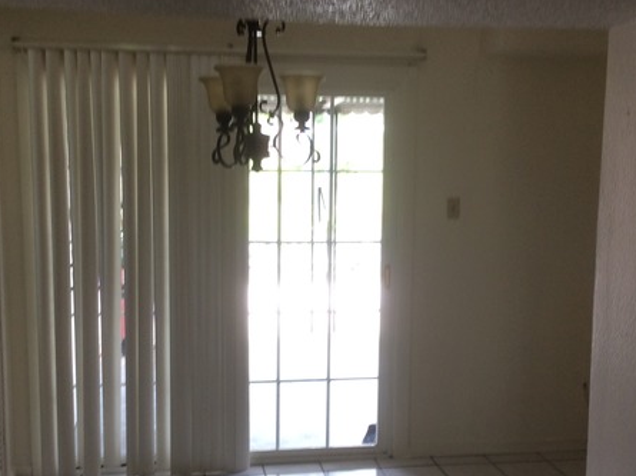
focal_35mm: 46
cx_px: 303
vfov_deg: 31.4
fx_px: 844
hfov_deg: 41.3
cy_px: 272
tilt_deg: -8.8
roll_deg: +0.1
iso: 32
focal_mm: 3.3
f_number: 2.4
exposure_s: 1/24
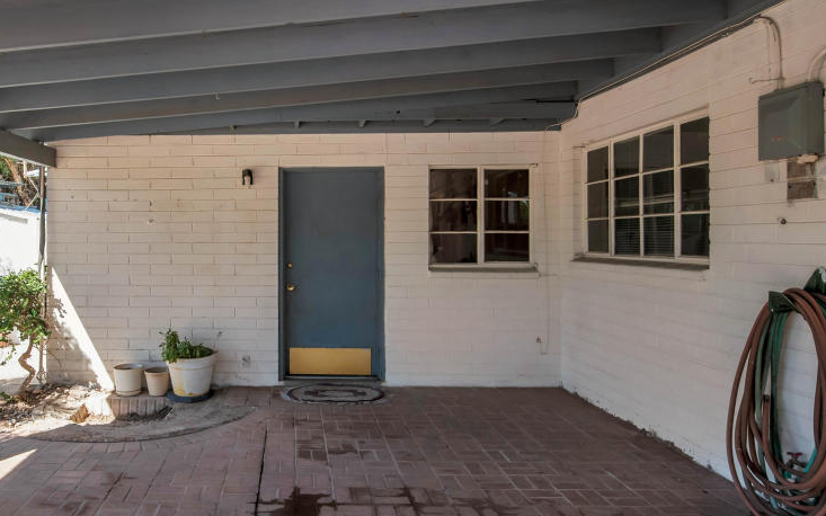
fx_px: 540
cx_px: 273
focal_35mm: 24
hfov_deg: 72.5
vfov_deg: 51.0
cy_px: 271
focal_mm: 15
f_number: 8
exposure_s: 1/250
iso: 500
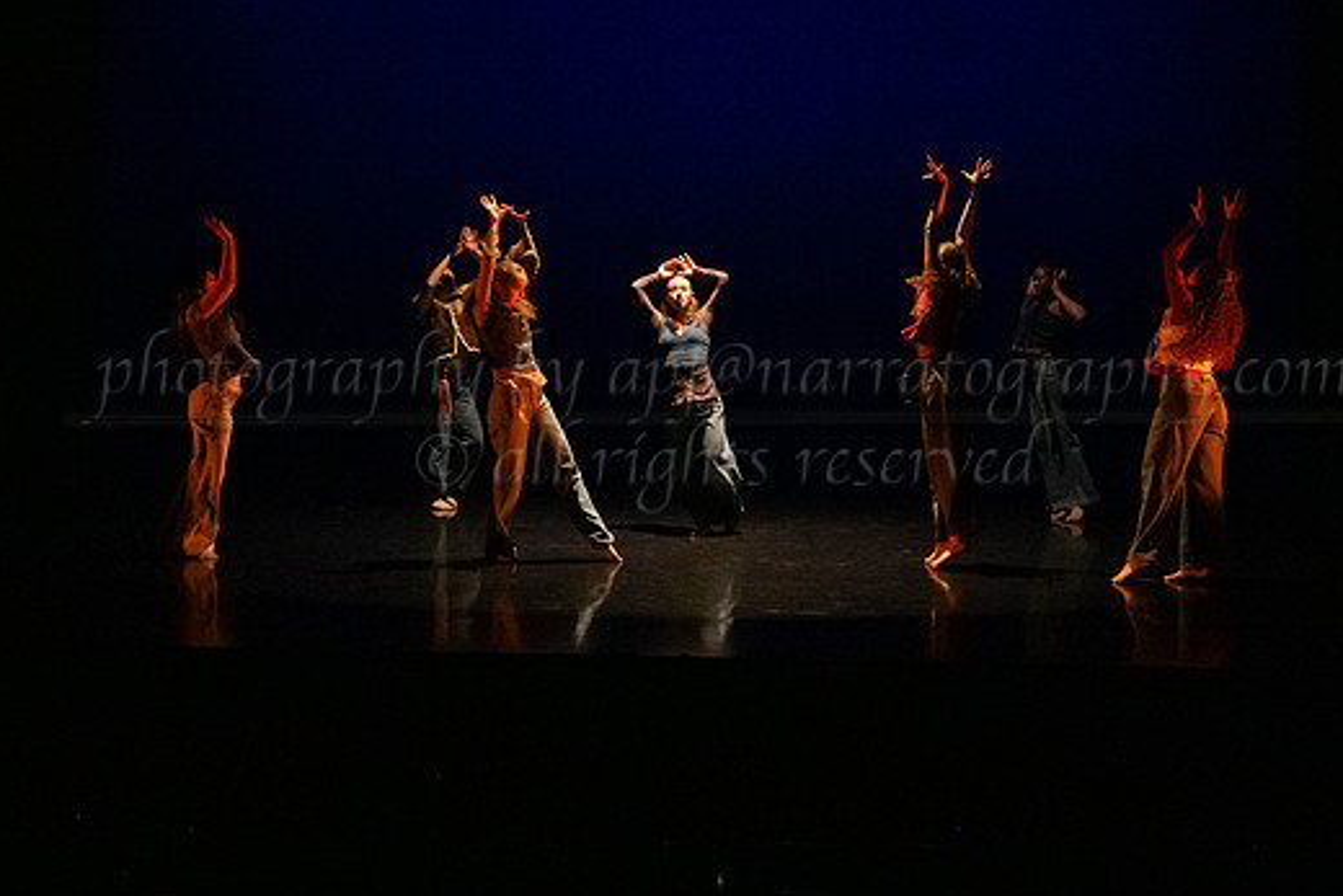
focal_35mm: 70
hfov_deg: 28.8
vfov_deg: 19.4
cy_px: 275
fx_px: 2612
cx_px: 691
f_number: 2.8
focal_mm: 44
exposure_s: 1/250
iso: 3200
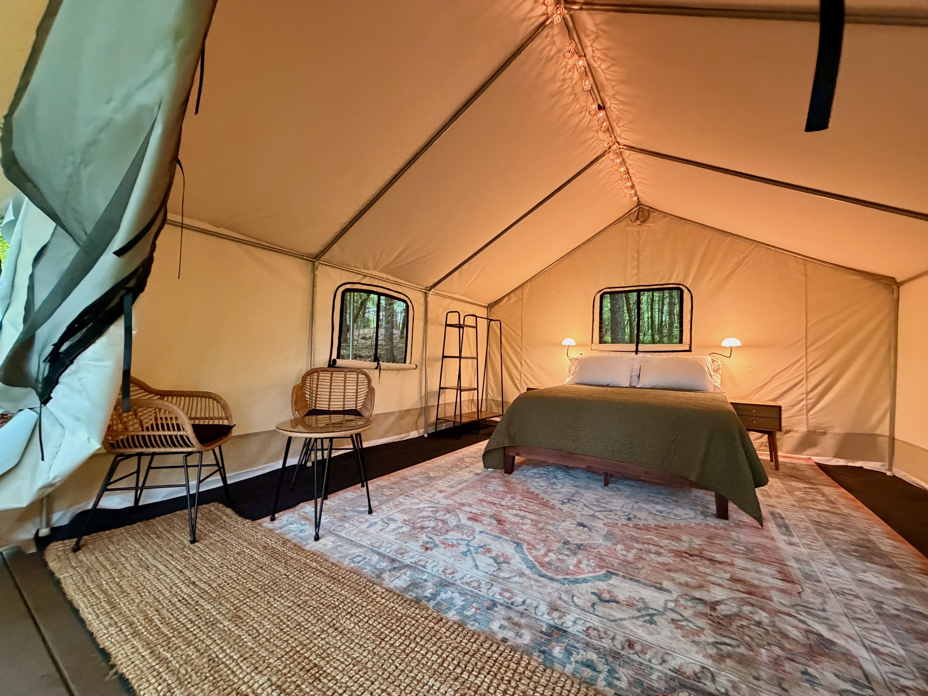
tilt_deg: -0.2
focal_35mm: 14
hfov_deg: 102.1
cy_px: 348
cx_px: 464
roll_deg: -2.2
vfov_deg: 85.7
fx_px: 375
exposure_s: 1/60
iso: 640
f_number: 2.2
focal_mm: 2.22
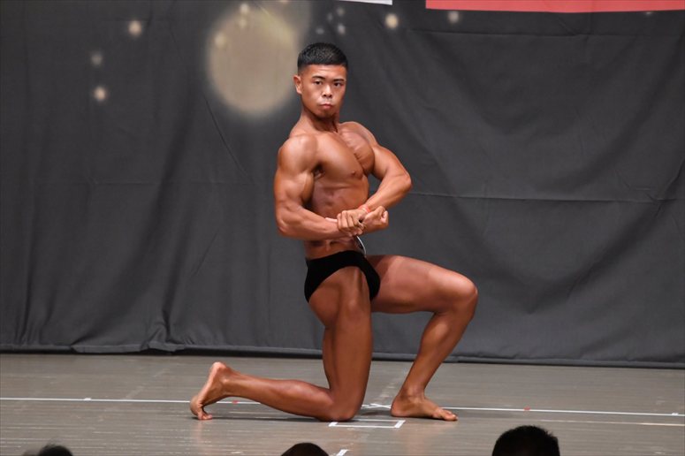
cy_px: 228
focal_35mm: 285
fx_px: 5420
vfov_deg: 4.8
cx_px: 342
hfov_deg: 7.2
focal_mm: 190
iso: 6400
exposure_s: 1/400
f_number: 5.6
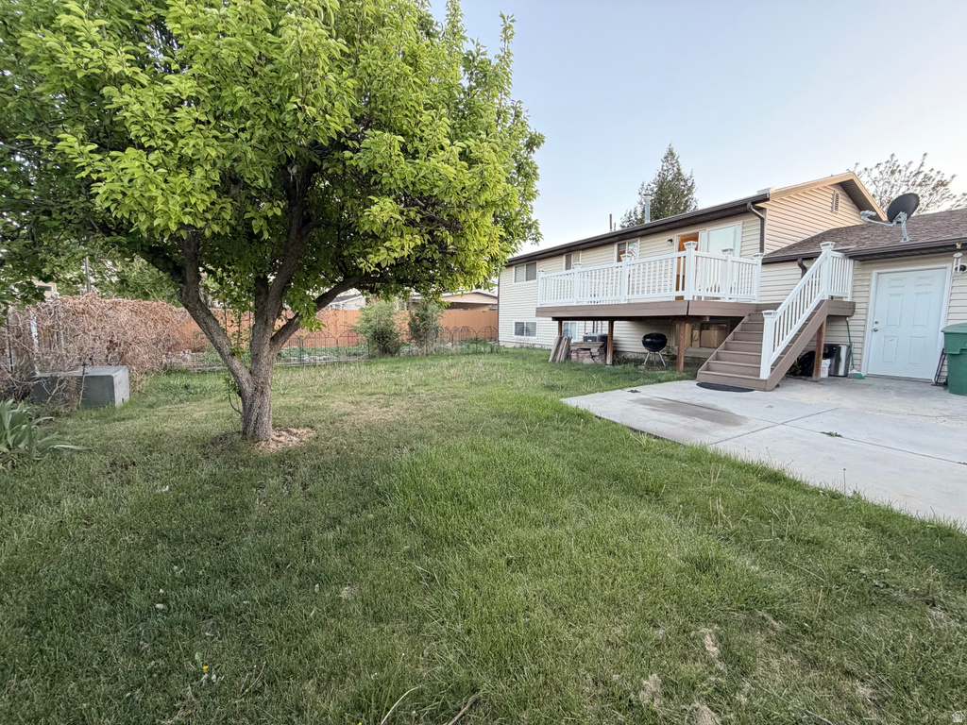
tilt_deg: -5.9
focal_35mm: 14
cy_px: 362
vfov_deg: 85.7
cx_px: 484
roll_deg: -0.6
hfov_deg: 102.1
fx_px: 391
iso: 125
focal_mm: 2.22
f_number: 2.2
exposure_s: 1/121
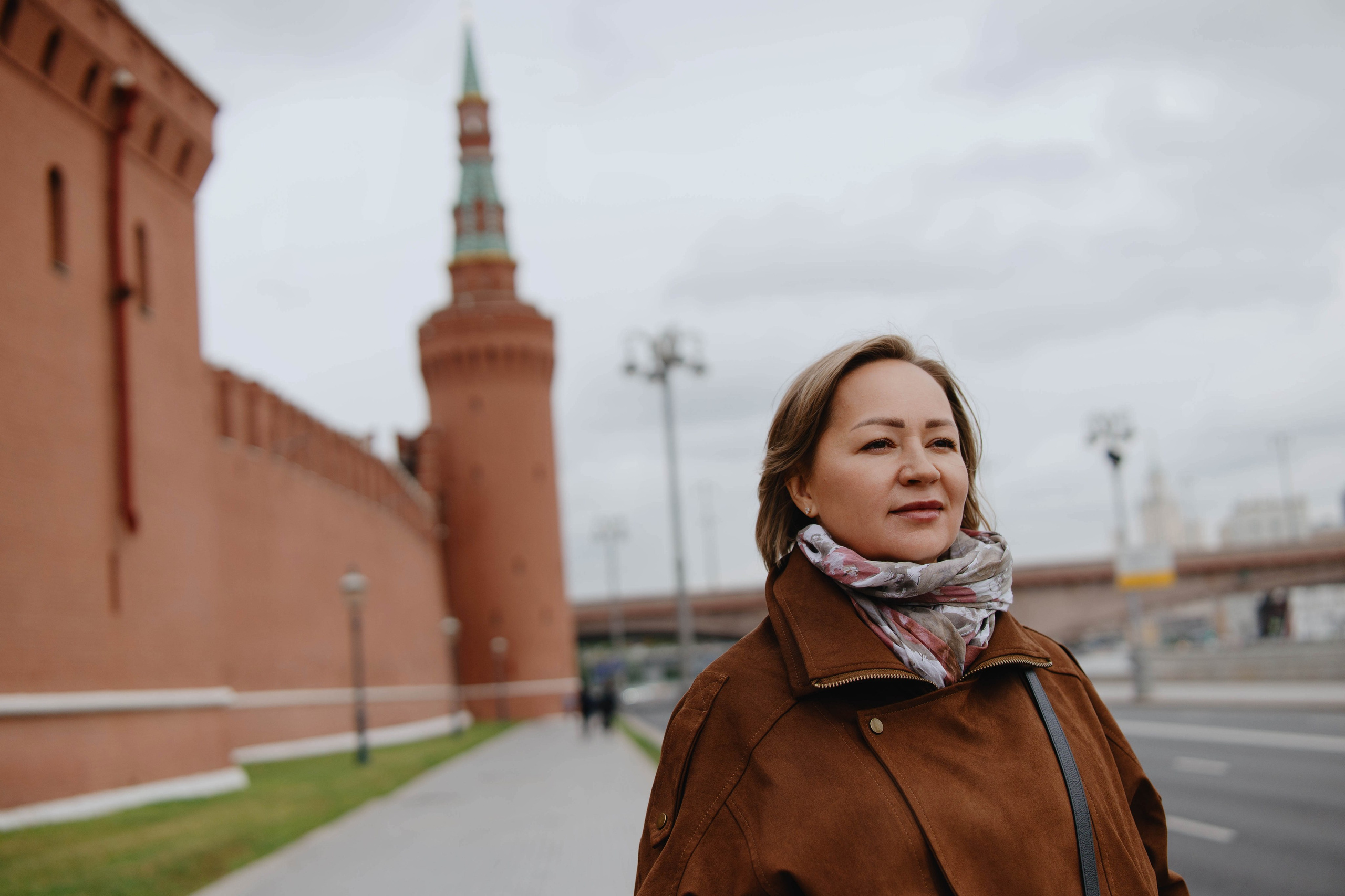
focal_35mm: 40
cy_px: 448
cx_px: 672
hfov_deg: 47.9
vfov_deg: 33.0
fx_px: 1513
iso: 100
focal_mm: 27
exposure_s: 1/1600
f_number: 1.8
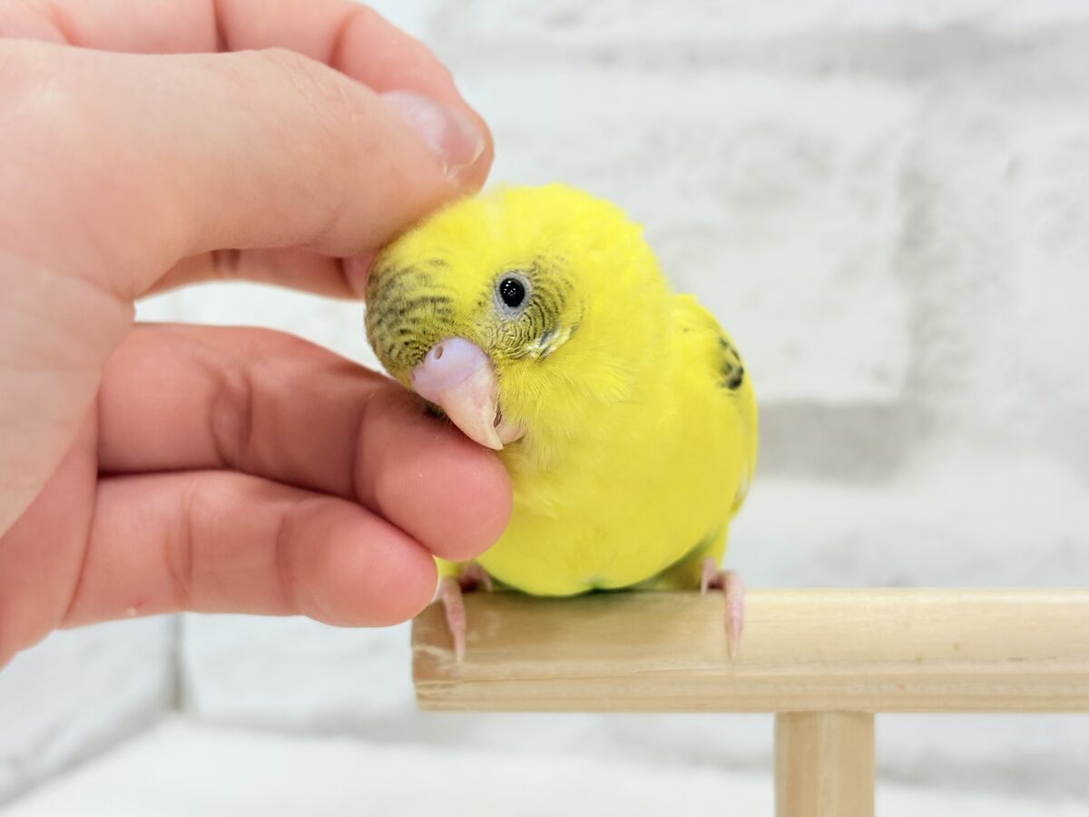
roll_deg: +0.6
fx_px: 1636
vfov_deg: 28.0
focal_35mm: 52
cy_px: 408
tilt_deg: -4.1
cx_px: 544
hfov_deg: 36.8
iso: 40
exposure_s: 1/50
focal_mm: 5.96
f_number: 1.6
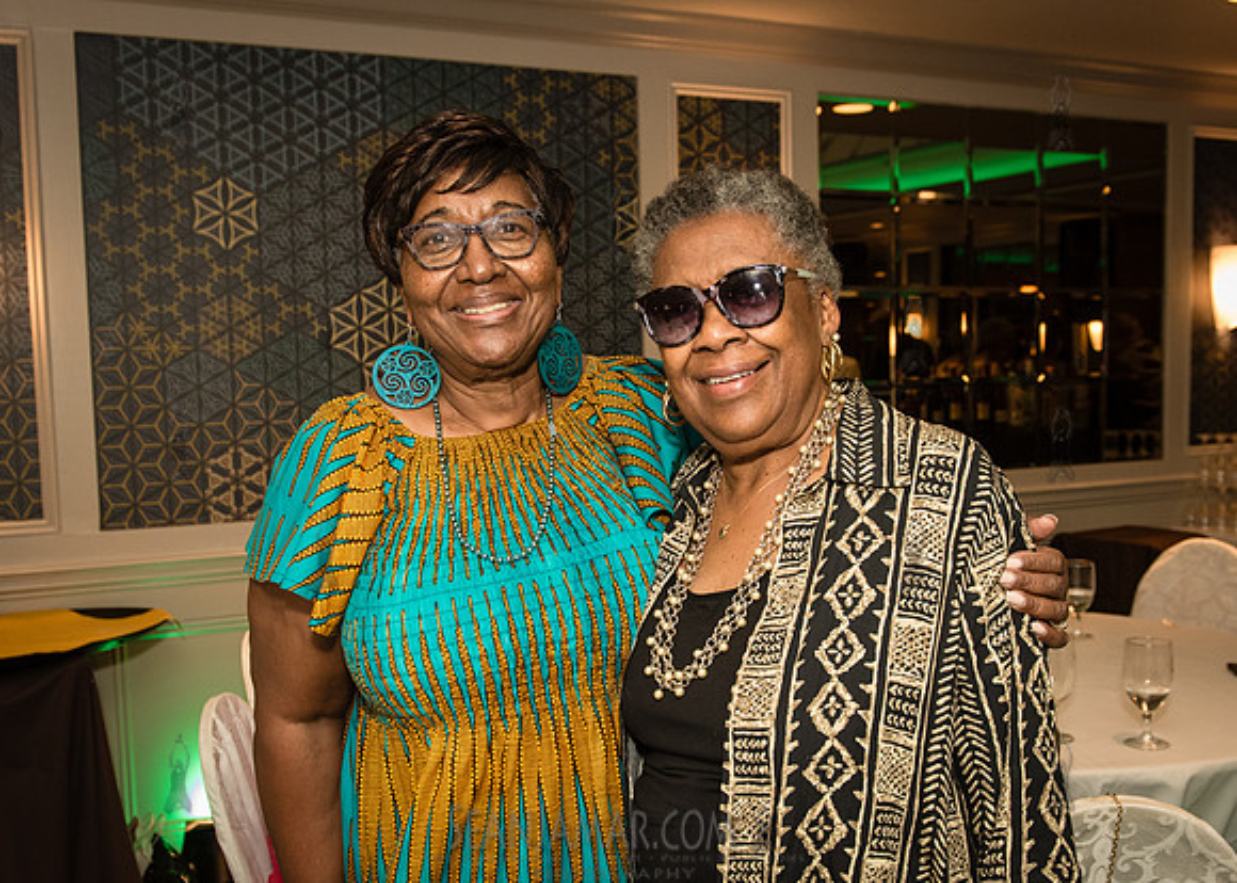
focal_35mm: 40
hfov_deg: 47.9
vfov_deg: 35.1
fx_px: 1393
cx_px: 649
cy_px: 492
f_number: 3.5
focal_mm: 28
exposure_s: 1/160
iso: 1600
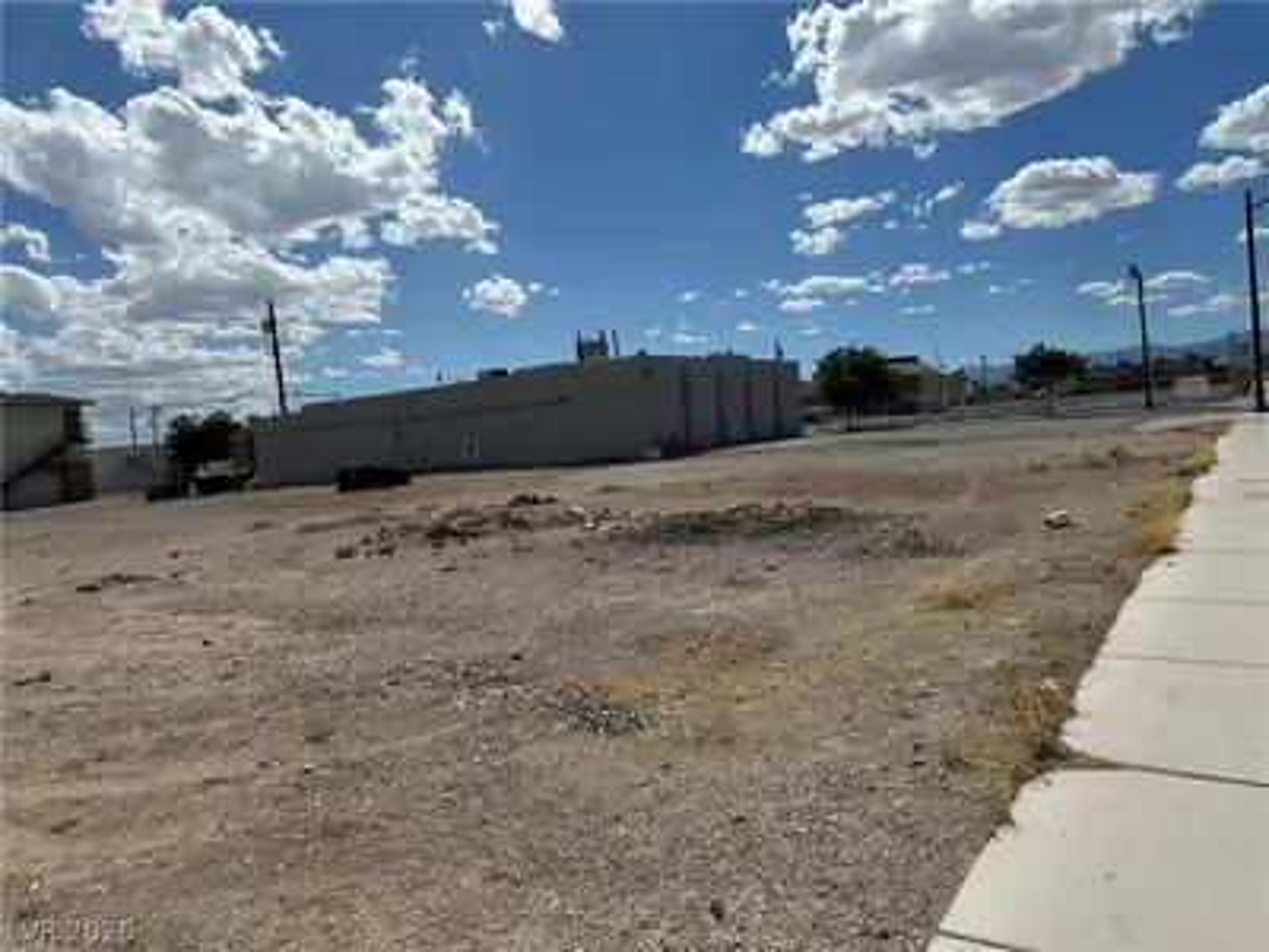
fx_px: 880
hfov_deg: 71.6
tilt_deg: -2.3
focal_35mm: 24
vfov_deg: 56.8
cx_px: 634
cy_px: 476
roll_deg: +1.1
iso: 80
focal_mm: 6.86
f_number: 1.78
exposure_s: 1/12048
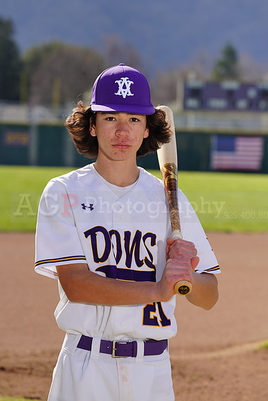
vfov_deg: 9.8
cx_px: 134
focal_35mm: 209
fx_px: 2332
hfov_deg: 6.6
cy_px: 200
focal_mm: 209
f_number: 9
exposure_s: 1/250
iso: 100
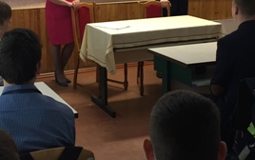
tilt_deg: -8.7
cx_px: 86
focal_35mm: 71
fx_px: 494
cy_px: 17
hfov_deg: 28.8
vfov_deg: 18.1
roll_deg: +0.2
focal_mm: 4.15
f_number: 2.2
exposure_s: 1/33
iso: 80
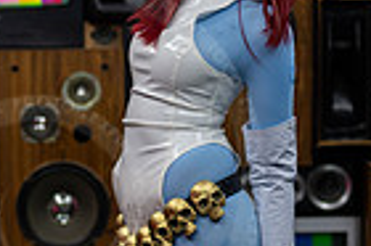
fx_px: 1657
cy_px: 270
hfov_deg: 12.7
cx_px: 82
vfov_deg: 8.4
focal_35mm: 161
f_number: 1.4
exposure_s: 1/250
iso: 640
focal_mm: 50
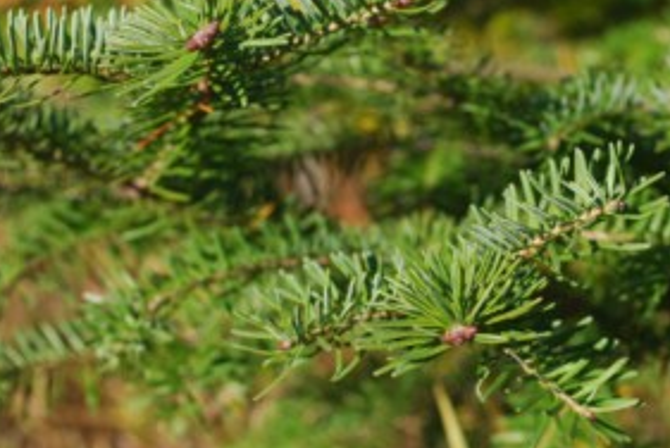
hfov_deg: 26.3
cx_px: 348
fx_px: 1435
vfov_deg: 17.8
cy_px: 203
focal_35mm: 77
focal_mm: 36
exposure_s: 1/100
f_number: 8
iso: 100
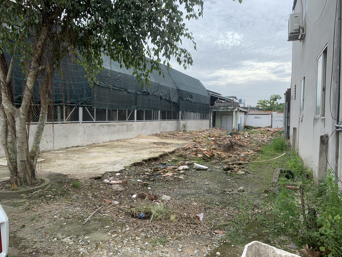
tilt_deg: -2.9
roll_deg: -1.7
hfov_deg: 67.3
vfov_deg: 53.1
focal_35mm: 26
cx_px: 171
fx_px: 257
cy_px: 128
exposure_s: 1/928
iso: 25
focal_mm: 4.25
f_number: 1.8
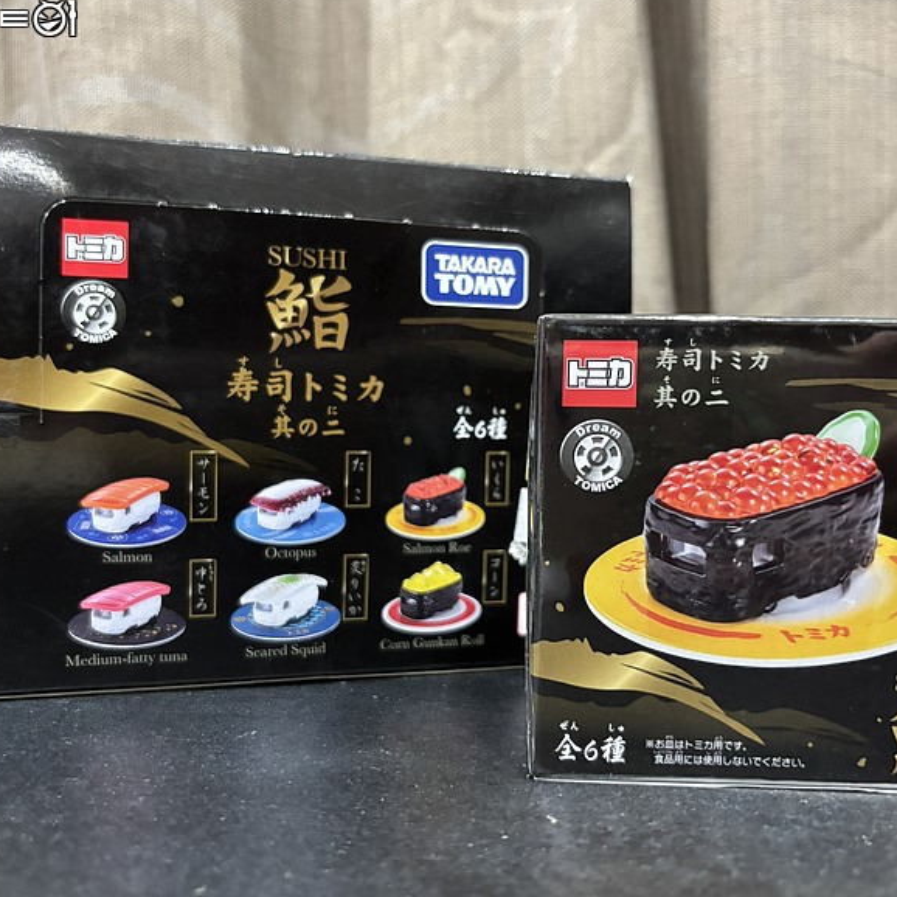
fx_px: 909
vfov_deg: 52.5
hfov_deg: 52.5
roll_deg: -0.8
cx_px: 459
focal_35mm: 31
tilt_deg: -0.8
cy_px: 445
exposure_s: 1/30
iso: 640
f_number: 1.6
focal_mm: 5.96
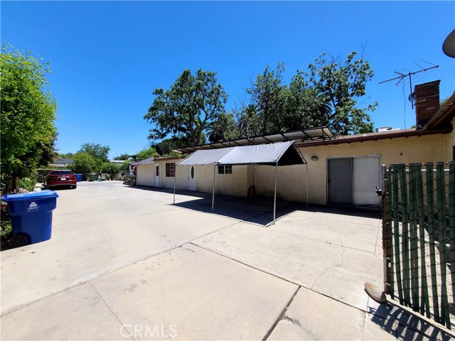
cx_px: 228
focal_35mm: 13
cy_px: 170
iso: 50
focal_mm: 2.2
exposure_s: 1/1854
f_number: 2.2
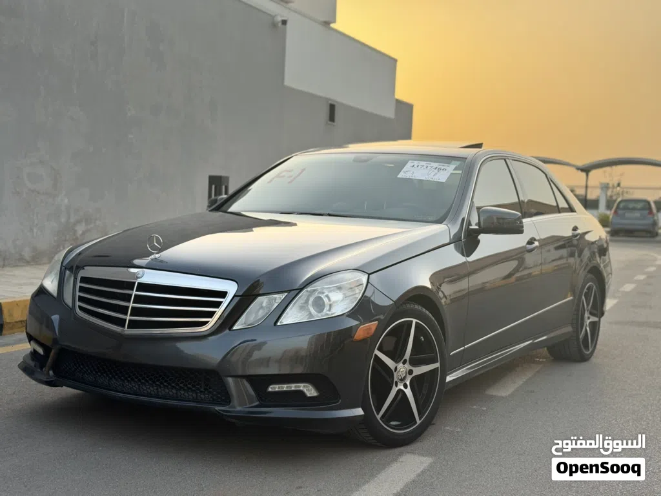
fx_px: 917
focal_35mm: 48
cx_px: 330
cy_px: 248
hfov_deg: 39.7
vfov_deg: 30.3
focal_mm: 6.76
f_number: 1.78
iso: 64
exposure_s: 1/470
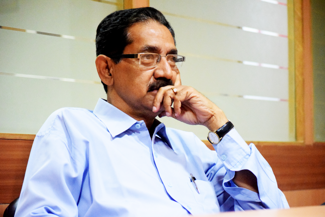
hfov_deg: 18.9
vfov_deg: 12.7
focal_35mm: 108
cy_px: 108
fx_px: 975
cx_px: 162
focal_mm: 72
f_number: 4.2
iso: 12800
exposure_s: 1/100
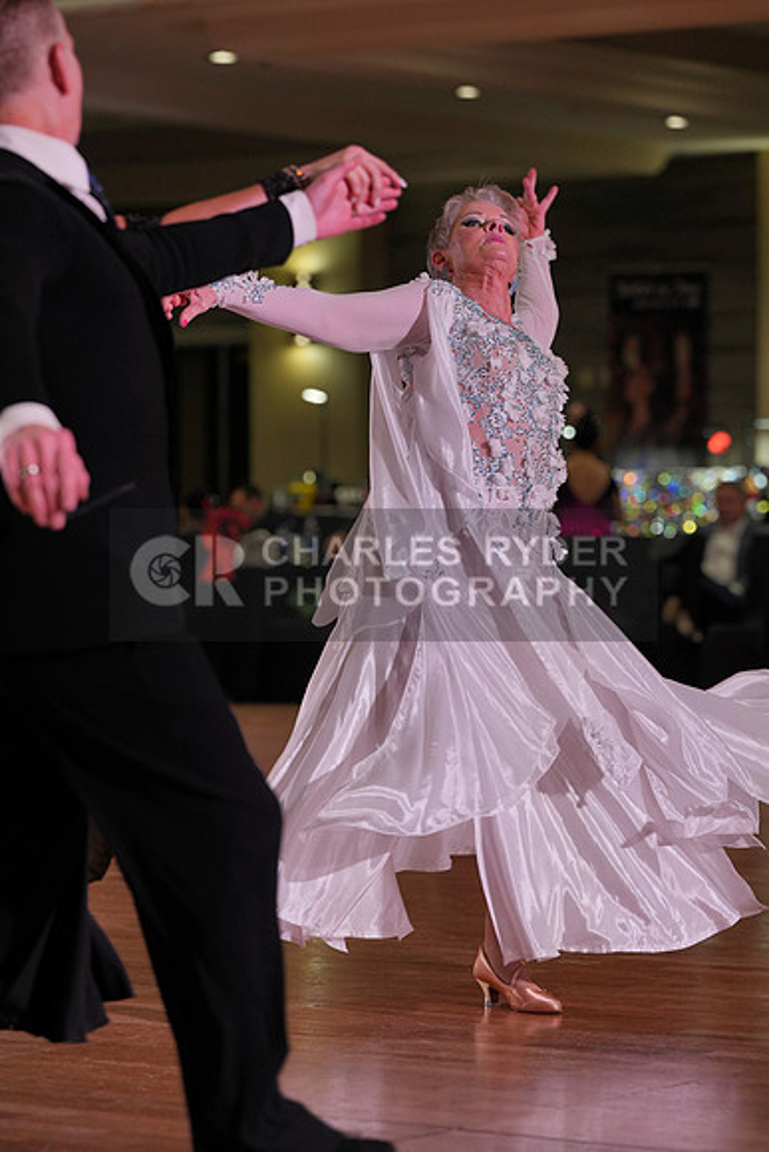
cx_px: 384
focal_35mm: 127
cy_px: 576
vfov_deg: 16.1
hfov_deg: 10.8
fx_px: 4067
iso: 1000
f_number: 4
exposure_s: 1/500
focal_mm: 127
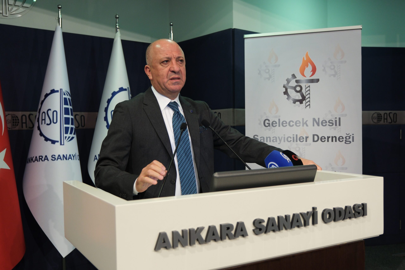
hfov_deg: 53.1
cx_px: 202
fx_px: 405
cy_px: 135
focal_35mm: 36
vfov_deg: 36.9
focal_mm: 24.2
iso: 1250
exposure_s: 1/125
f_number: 2.8
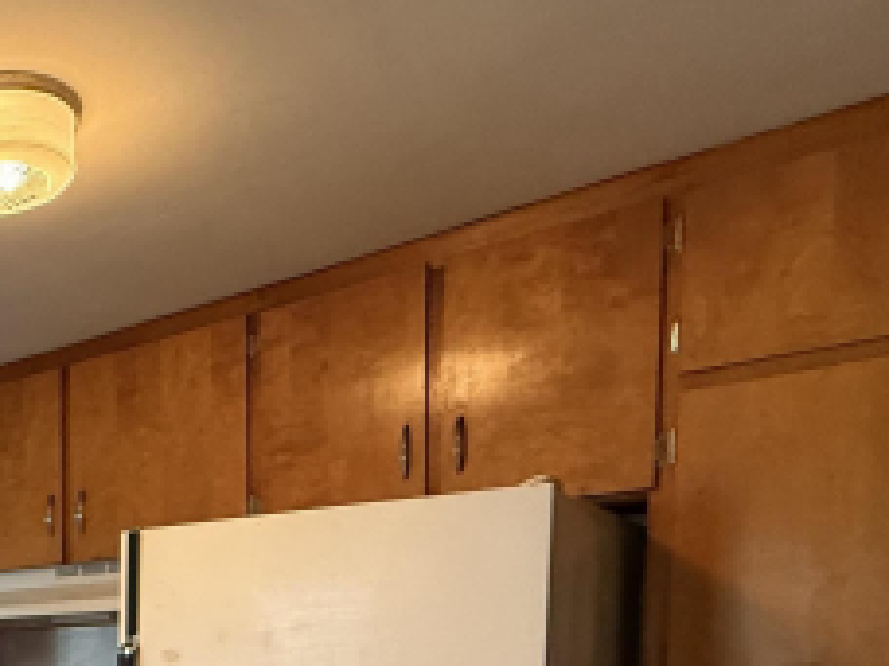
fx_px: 1053
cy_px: 756
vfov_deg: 30.8
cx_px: -142
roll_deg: +2.6
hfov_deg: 36.7
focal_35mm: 41
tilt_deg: -2.0
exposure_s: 1/60
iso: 500
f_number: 2.2
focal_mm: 2.22
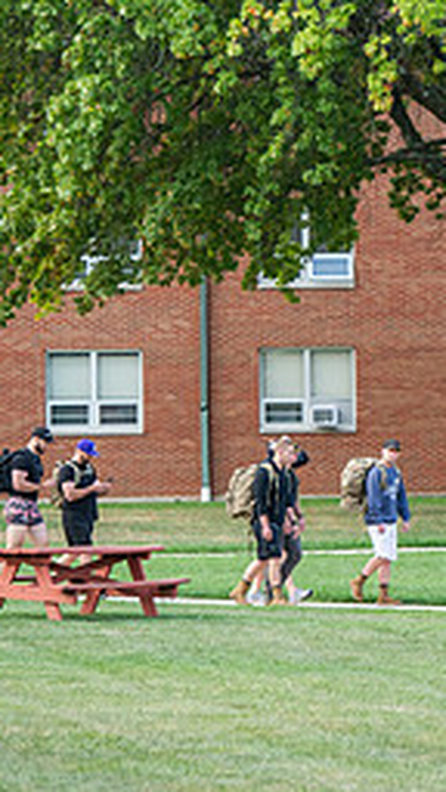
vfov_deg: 7.3
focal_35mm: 297
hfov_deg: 4.1
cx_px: 654
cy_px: 289
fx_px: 6244
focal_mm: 125
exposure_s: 1/400
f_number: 3.5
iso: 500
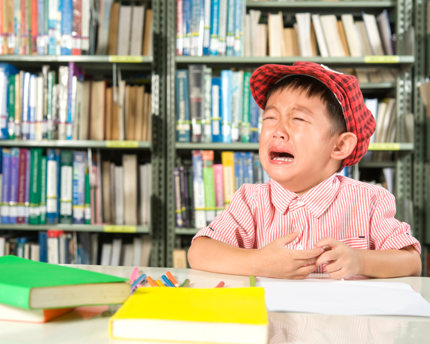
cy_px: 171
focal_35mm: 68
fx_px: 865
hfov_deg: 27.9
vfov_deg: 22.5
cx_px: 217
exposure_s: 1/160
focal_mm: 60
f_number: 6.3
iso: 400
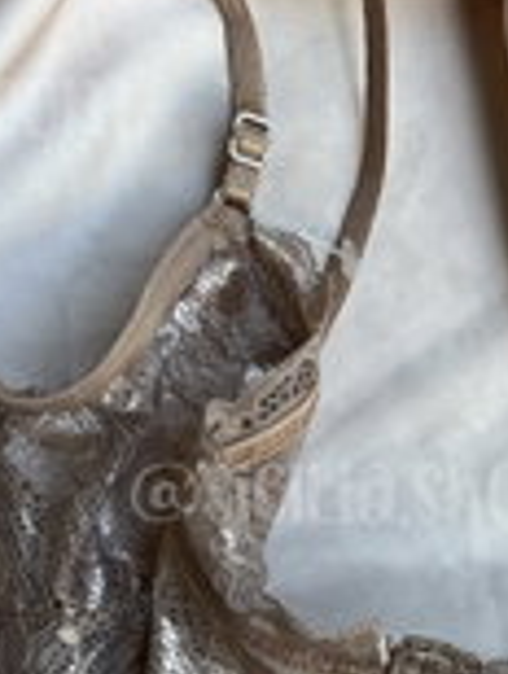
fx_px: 1756
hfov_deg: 16.4
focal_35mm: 90
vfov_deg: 20.0
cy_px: 864
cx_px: 355
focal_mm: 5.1
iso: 32
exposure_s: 1/121
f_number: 1.6
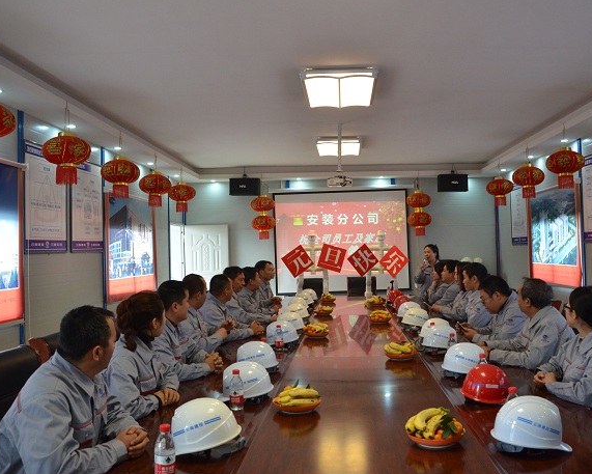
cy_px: 236
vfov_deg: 47.1
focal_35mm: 31
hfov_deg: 56.8
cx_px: 350
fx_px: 543
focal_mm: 18
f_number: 5.6
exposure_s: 1/125
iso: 1250
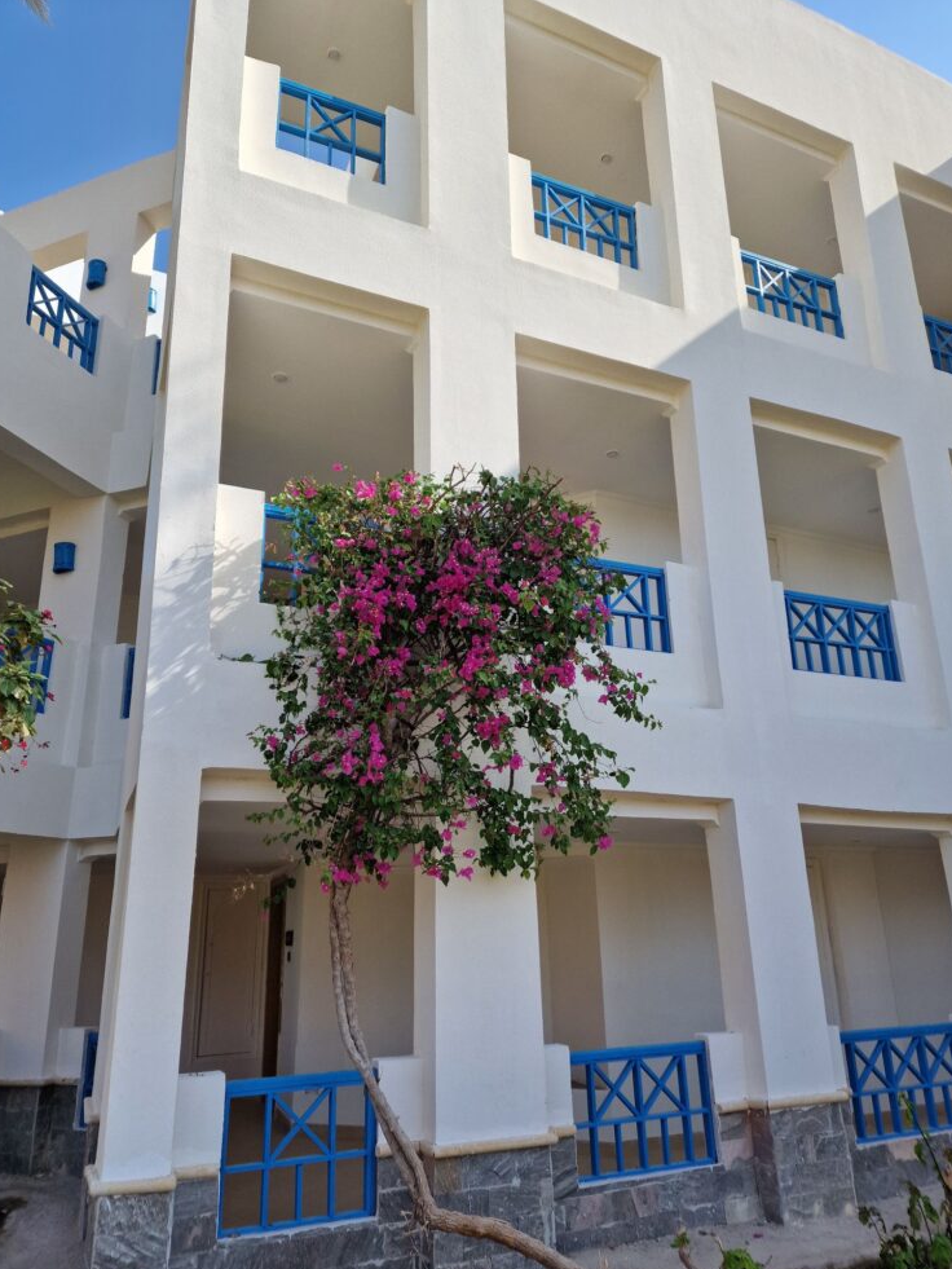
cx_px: 482
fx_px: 880
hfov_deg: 56.8
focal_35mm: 24
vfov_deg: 71.6
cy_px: 657
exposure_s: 1/730
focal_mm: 6.4
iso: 50
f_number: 1.8
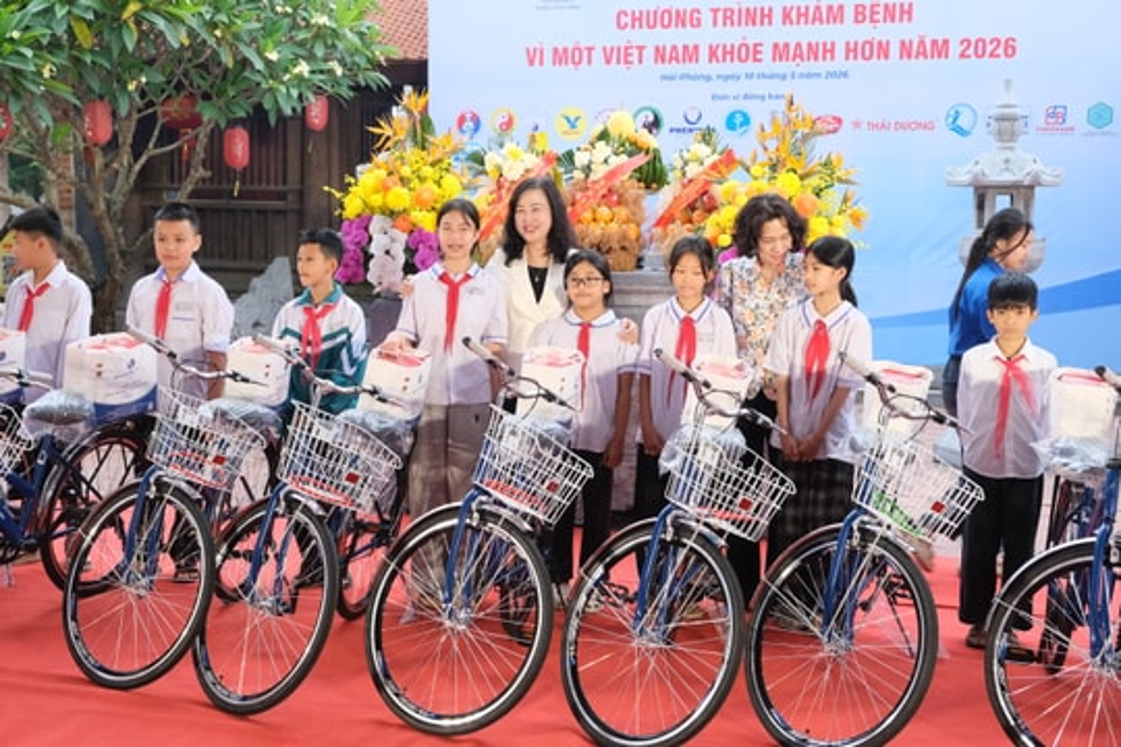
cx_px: 560
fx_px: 1401
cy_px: 374
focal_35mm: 45
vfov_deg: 29.9
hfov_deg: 43.6
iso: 2000
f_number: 6.4
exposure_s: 1/180
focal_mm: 30.2
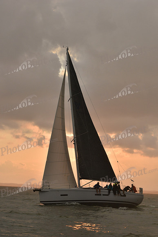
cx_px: 79
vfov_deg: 22.6
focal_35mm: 90
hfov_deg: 15.2
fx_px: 592
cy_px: 118
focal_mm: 90
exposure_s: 1/500
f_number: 8
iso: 400
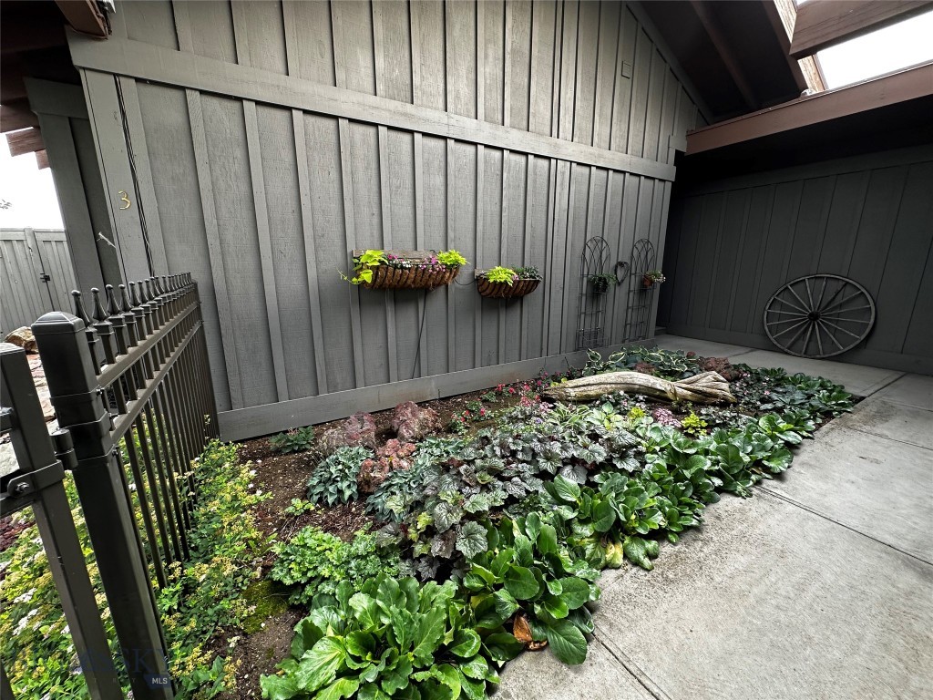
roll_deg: +0.0
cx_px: 466
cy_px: 350
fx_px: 377
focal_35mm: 14
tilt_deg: -12.2
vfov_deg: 85.7
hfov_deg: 102.1
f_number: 2.2
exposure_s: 1/99
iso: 100
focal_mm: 2.22
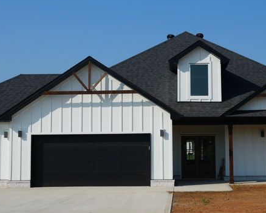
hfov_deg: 27.8
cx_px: 156
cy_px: 86
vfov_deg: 22.5
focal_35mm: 68
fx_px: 536
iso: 100
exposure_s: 1/250
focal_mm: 31
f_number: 9.5
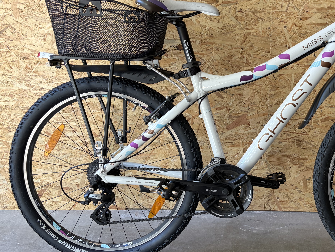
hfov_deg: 43.9
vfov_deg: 34.9
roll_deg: -2.3
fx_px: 397
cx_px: 261
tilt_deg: -11.9
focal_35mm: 41
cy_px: 93
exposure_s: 1/122
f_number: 1.6
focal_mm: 5.96
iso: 80
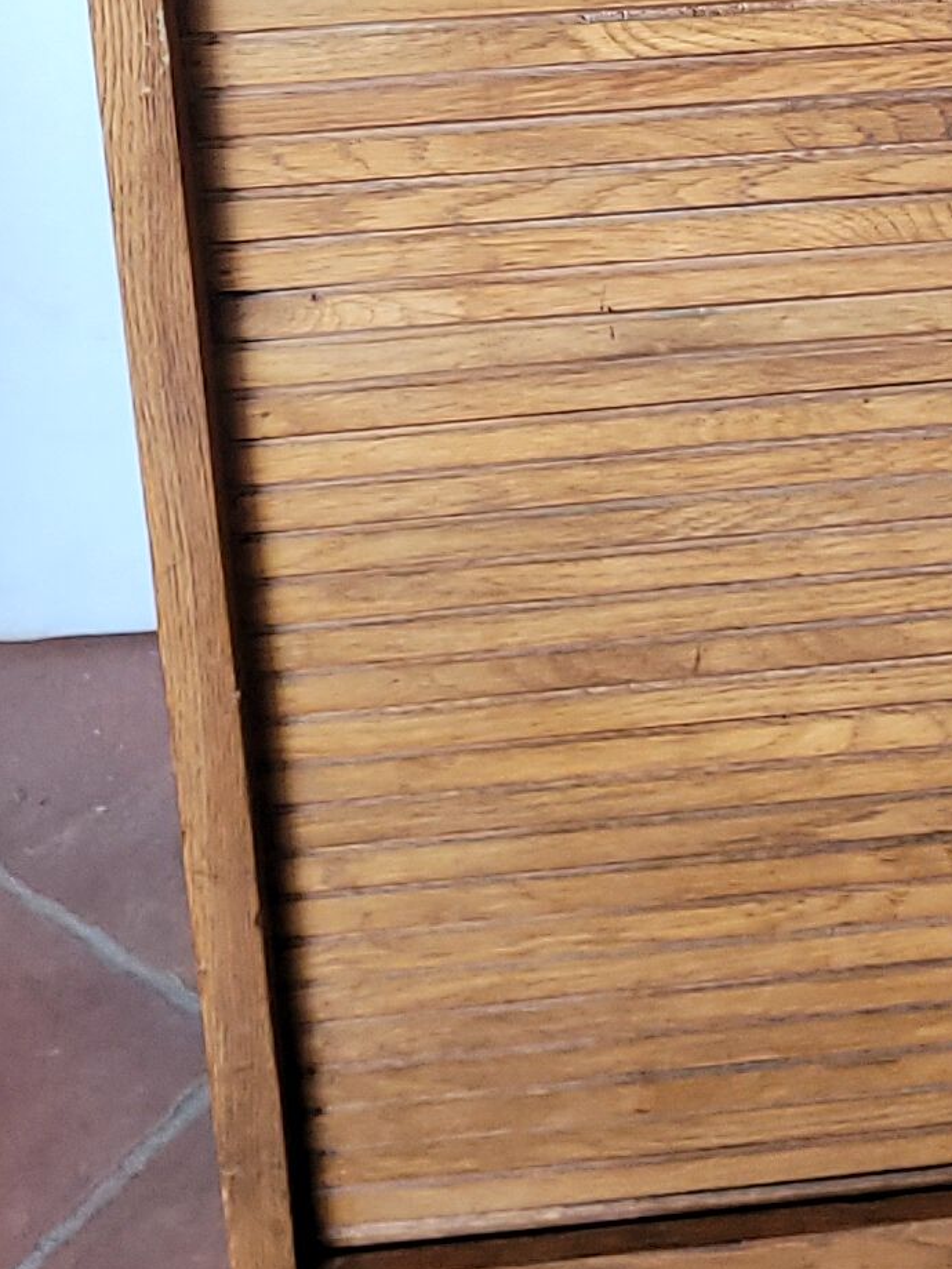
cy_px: -977
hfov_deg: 12.4
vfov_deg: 15.1
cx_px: 1400
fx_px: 4180
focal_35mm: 114
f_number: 1.8
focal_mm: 5.4
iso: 100
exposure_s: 1/33
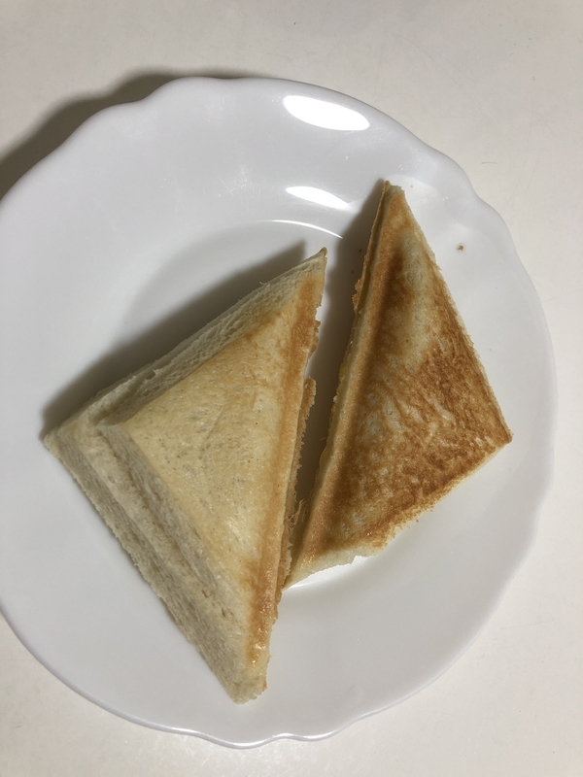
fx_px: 629
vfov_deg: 63.4
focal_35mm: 28
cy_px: 388
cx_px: 292
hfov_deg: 49.7
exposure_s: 1/30
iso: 40
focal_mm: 3.99
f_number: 1.8
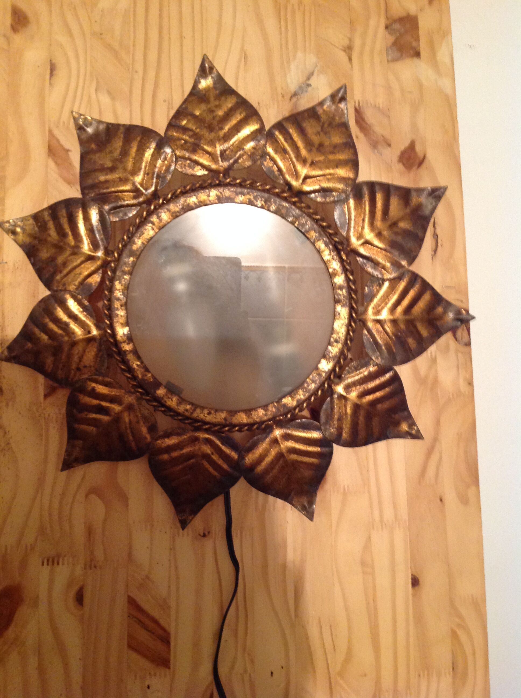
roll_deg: -0.1
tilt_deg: -2.6
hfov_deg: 40.6
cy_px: 349
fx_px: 704
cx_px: 260
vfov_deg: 52.7
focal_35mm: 35
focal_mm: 4.28
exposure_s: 1/15
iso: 250
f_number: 2.4
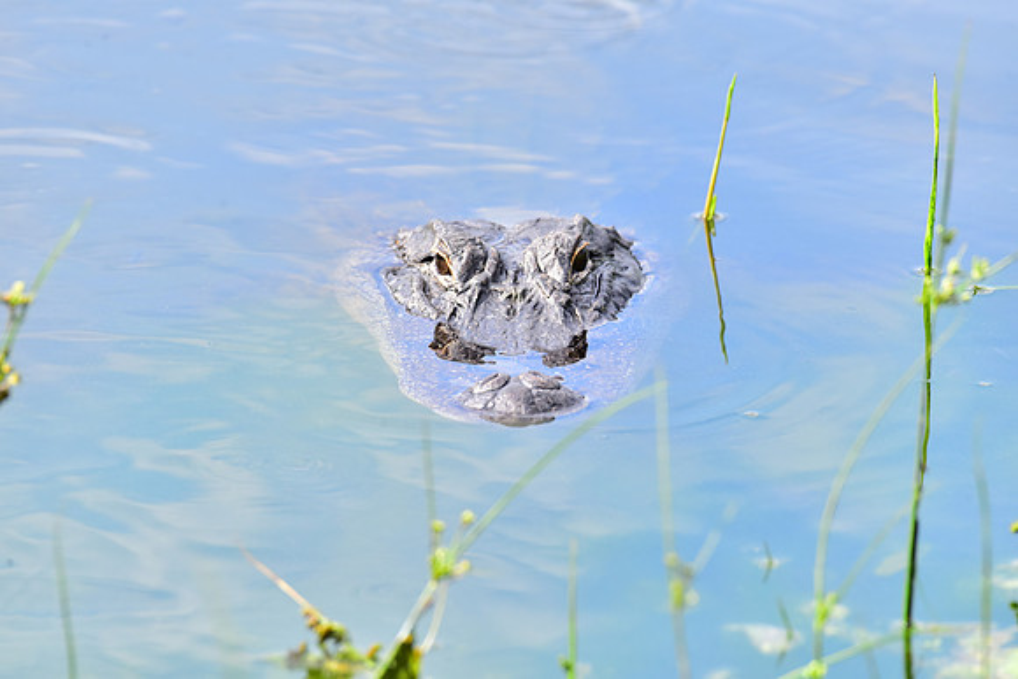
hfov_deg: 4.1
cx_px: 509
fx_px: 14142
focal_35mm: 500
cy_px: 340
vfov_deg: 2.8
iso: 400
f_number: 8
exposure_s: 1/500
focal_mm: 500
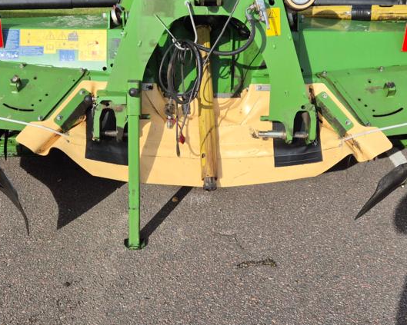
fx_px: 566
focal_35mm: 47
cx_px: 193
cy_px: 114
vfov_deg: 31.9
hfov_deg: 39.5
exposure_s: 1/2440
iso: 25
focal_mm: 5.4
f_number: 1.8
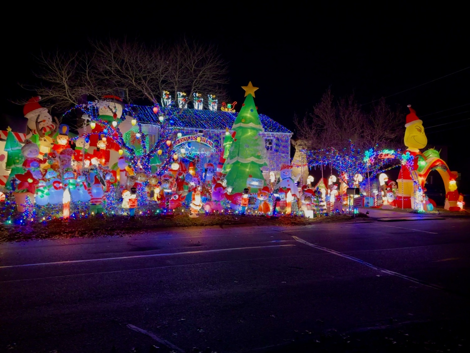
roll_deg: +0.2
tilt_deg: -0.7
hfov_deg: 67.3
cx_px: 235
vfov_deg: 53.1
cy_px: 176
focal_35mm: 26
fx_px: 353
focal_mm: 5.96
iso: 400
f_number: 1.6
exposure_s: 1/40
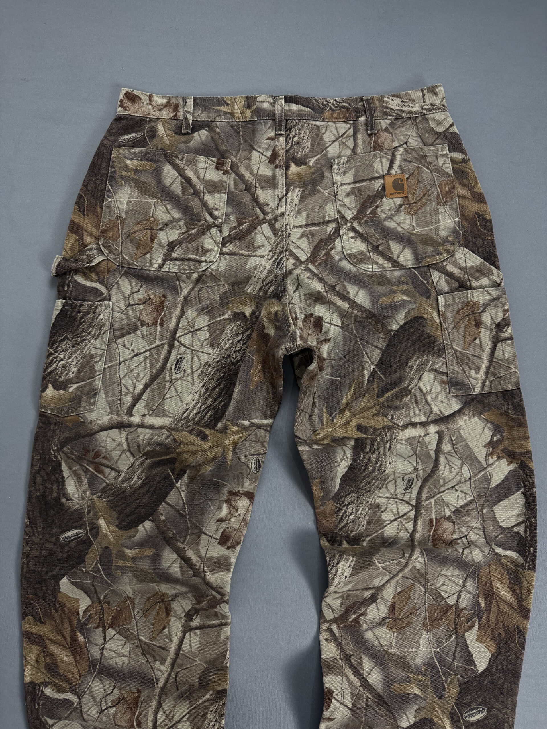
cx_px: 274
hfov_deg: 56.8
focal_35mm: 24
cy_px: 364
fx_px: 506
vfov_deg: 71.6
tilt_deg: -86.2
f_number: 1.78
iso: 200
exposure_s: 1/60
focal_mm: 6.76
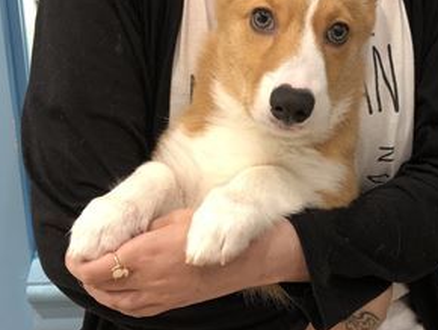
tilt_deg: -25.5
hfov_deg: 32.0
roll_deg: -2.3
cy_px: 142
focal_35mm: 60
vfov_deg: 24.4
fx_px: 760
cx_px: 284
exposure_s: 1/24
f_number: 1.8
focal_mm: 3.99
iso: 40
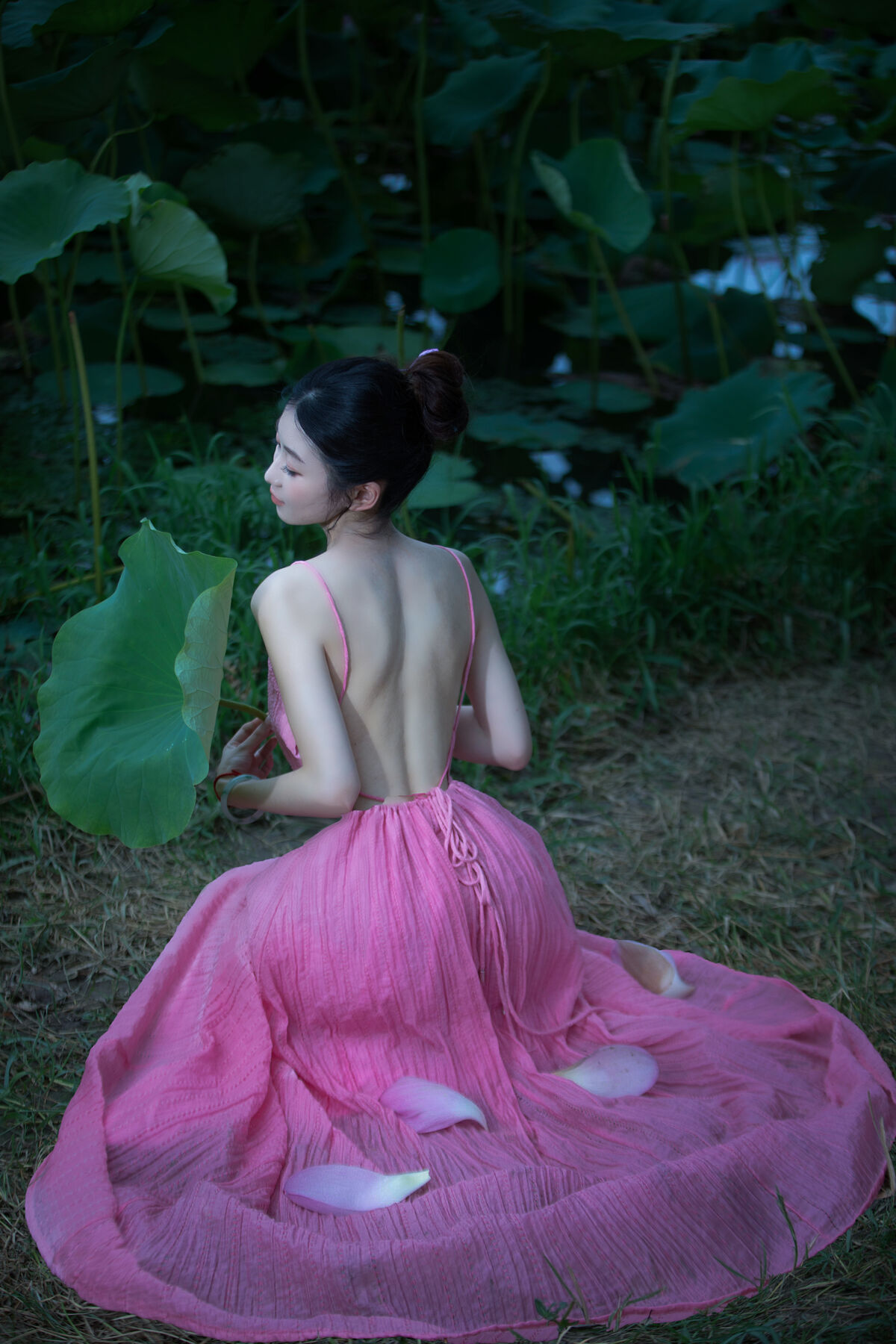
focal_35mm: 69
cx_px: 448
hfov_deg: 19.7
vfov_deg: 29.2
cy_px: 672
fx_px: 2576
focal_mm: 70
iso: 100
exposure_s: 1/250
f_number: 2.8
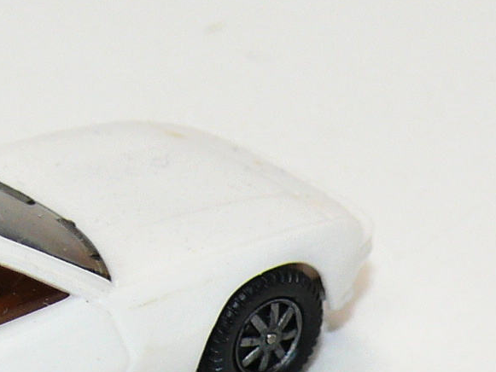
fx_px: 5647
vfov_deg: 3.8
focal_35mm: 394
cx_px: -72
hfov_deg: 5.0
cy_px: 295
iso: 100
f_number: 4
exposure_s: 1/30
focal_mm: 16.9
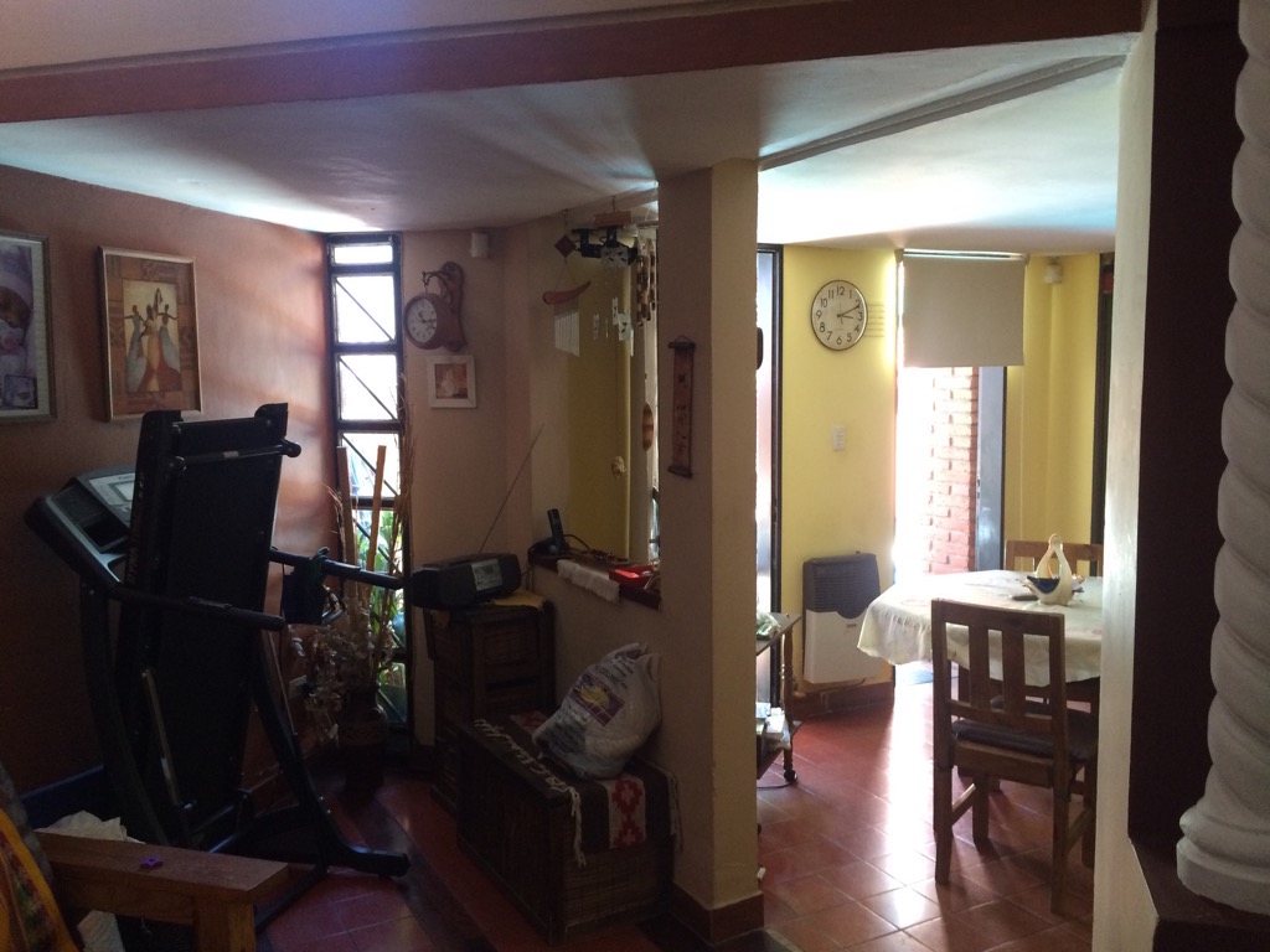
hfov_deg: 61.7
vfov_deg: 48.2
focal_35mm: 29
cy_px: 476
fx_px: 1064
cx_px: 635
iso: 160
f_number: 2.2
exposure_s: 1/33
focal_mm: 4.15
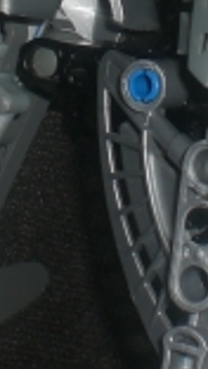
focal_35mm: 170
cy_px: 28
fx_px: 1663
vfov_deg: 12.5
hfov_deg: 7.1
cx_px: 234
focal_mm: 6.3
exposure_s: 1/60
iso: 50
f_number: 4.4
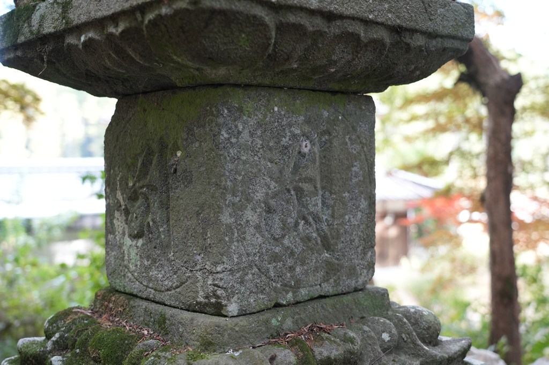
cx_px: 274
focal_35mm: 43
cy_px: 182
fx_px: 656
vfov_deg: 31.2
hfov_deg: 45.4
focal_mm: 43
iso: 1600
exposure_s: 1/160
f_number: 4
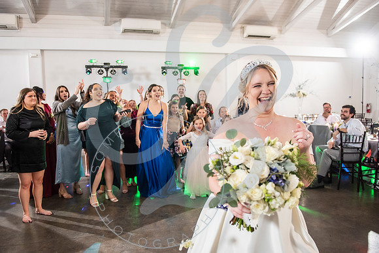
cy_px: 127
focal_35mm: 27
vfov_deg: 48.4
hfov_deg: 67.9
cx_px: 184
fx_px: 282
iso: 1600
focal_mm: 24
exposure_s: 1/125
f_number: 2.8
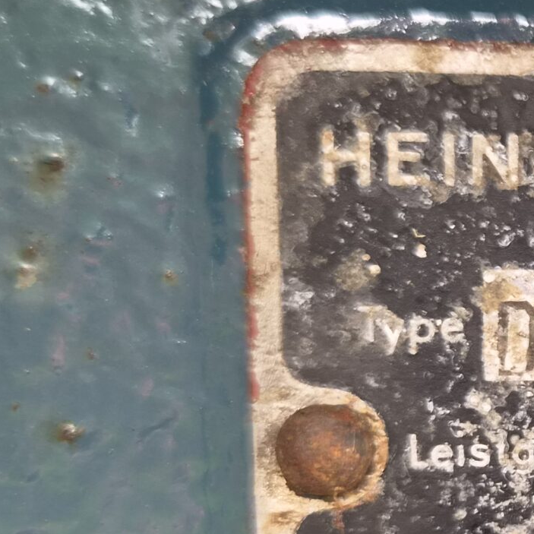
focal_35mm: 74
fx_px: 1292
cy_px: 408
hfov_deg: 20.8
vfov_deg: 23.1
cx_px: 738
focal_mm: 5.4
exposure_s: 1/180
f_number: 1.8
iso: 200
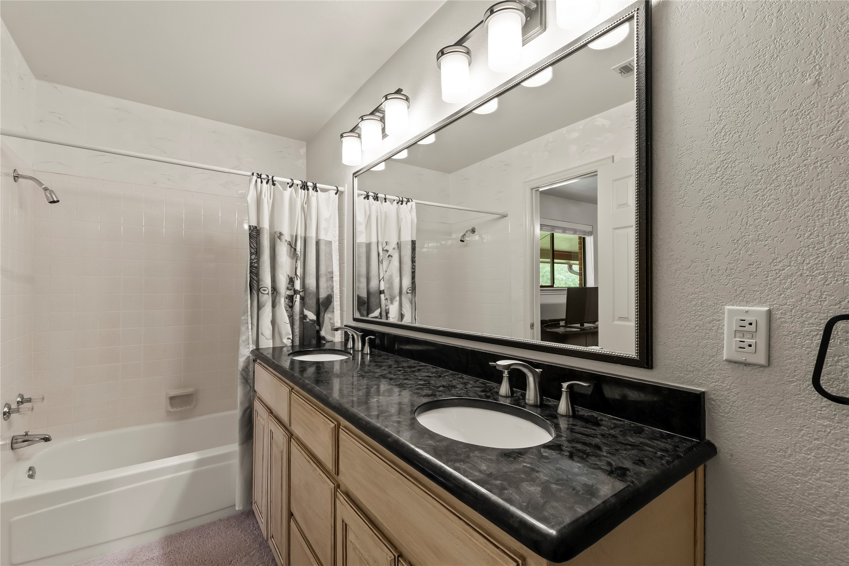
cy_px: 283
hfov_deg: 100.4
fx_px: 354
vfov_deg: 77.3
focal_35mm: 15
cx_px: 424
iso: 100
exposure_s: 1/4
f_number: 9
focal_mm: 10
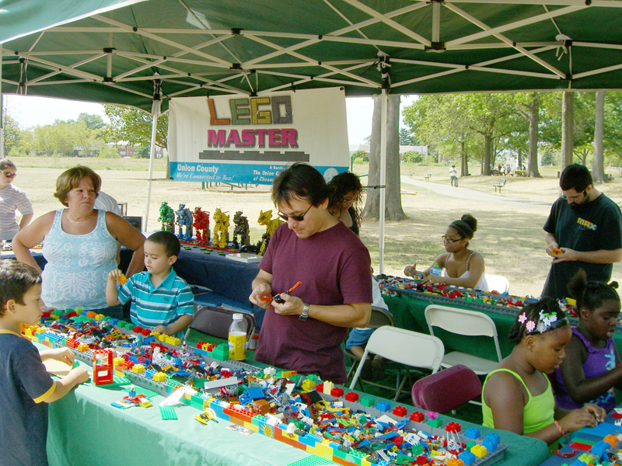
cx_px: 311
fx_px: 683
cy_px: 233
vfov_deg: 37.7
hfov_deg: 49.0
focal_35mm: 38
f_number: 4
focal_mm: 7.9
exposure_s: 1/500
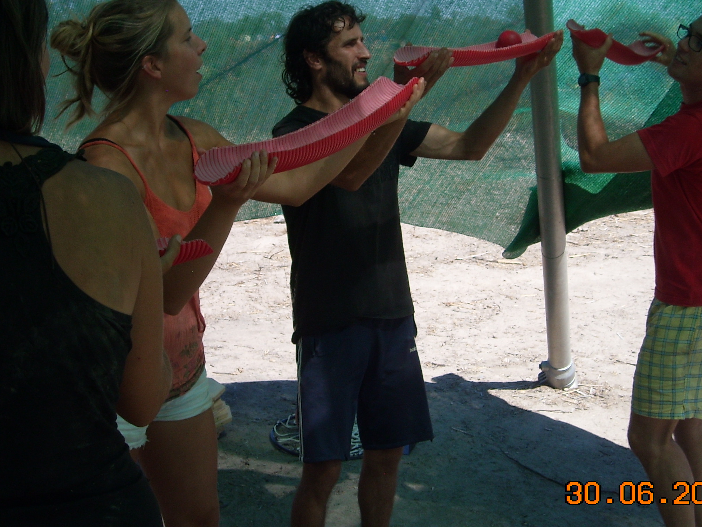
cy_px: 157
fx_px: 1156
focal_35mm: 57
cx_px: 328
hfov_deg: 33.8
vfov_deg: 25.5
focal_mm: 5.7
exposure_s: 1/218
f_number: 5.6
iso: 64
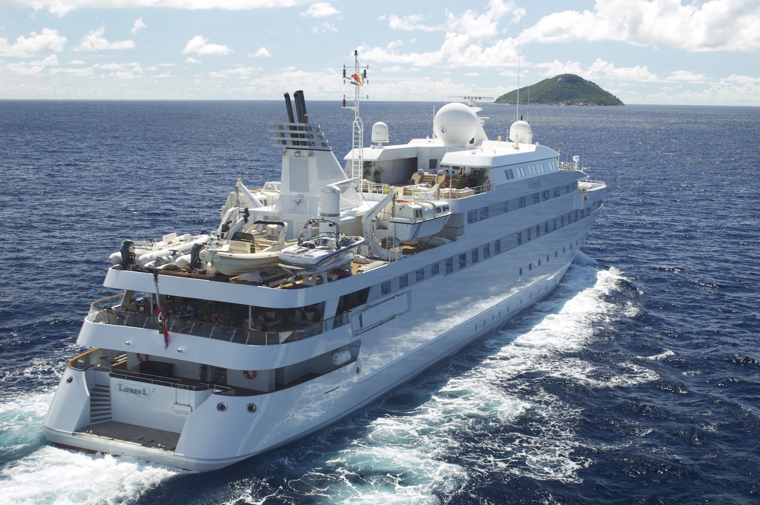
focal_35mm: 51
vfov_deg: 26.4
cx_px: 380
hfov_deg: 38.9
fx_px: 1075
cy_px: 252
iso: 320
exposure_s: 1/125
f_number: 8.5
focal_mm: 34
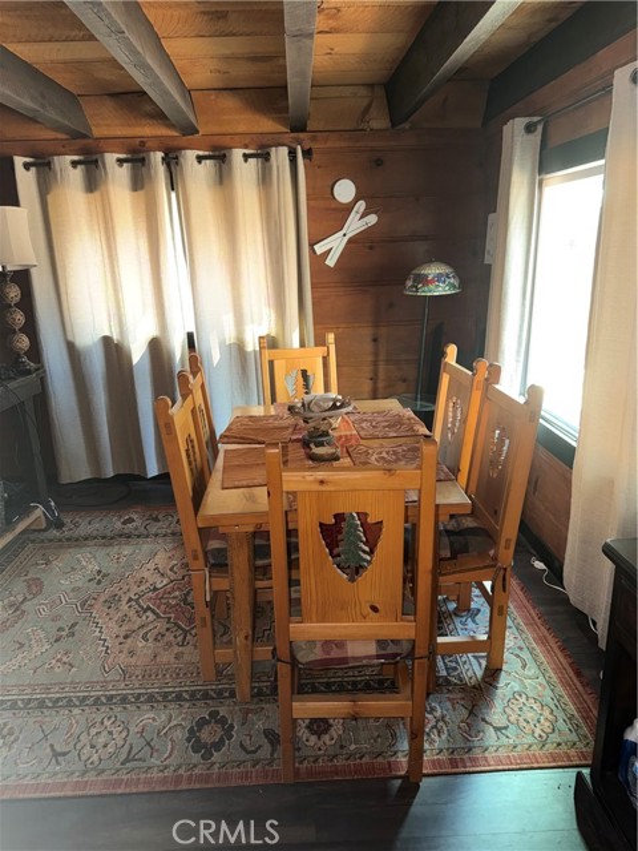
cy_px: 426
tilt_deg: -16.8
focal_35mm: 24
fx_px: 590
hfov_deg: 56.8
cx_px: 319
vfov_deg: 71.6
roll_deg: +2.7
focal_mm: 6.76
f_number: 1.78
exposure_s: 1/13
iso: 160
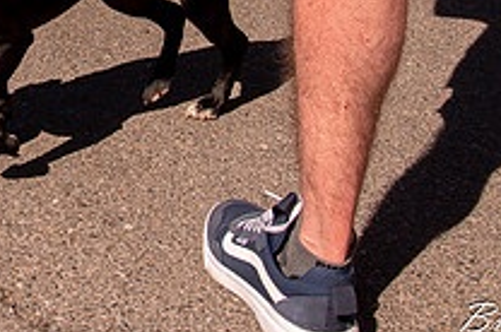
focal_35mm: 74
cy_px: -82
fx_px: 1028
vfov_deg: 17.4
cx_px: -35
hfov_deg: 25.6
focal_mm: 24
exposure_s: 1/1600
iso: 800
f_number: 11
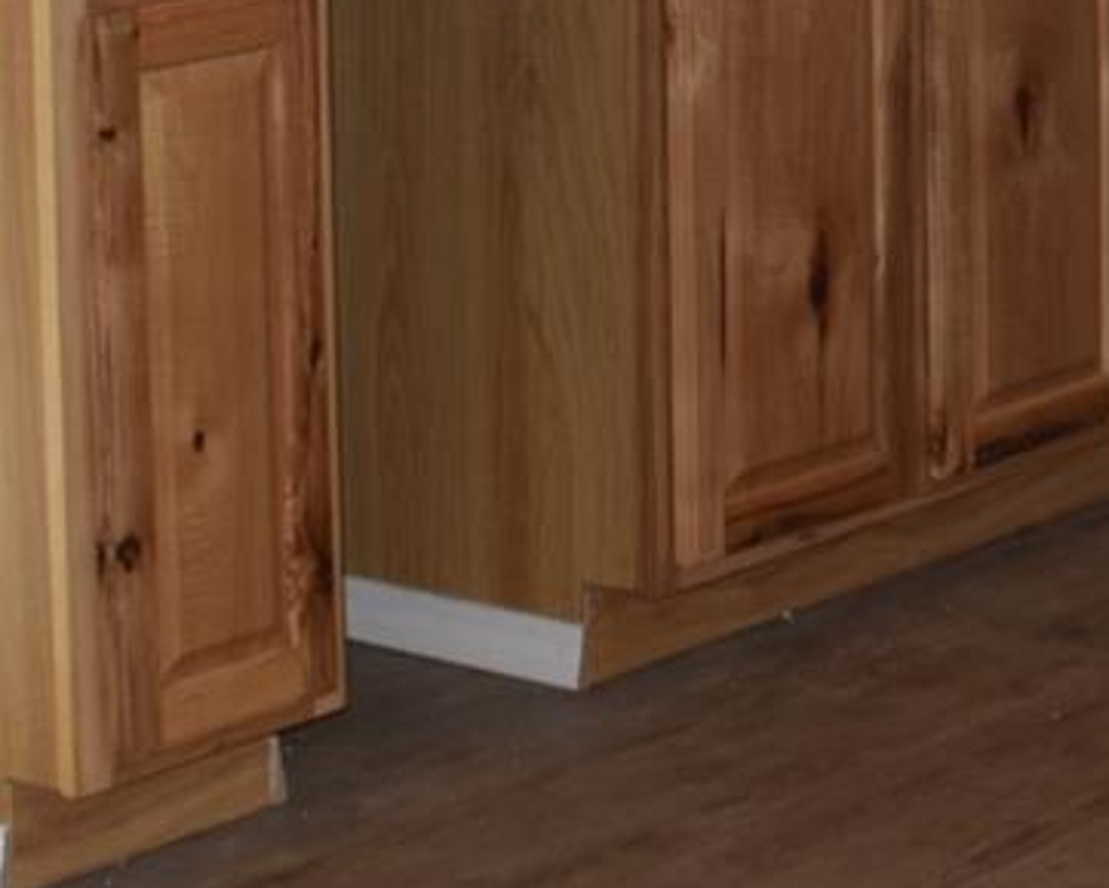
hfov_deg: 10.3
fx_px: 6139
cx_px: 995
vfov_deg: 8.0
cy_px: -590
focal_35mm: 187
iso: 200
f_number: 5.6
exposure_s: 1/125
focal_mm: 30
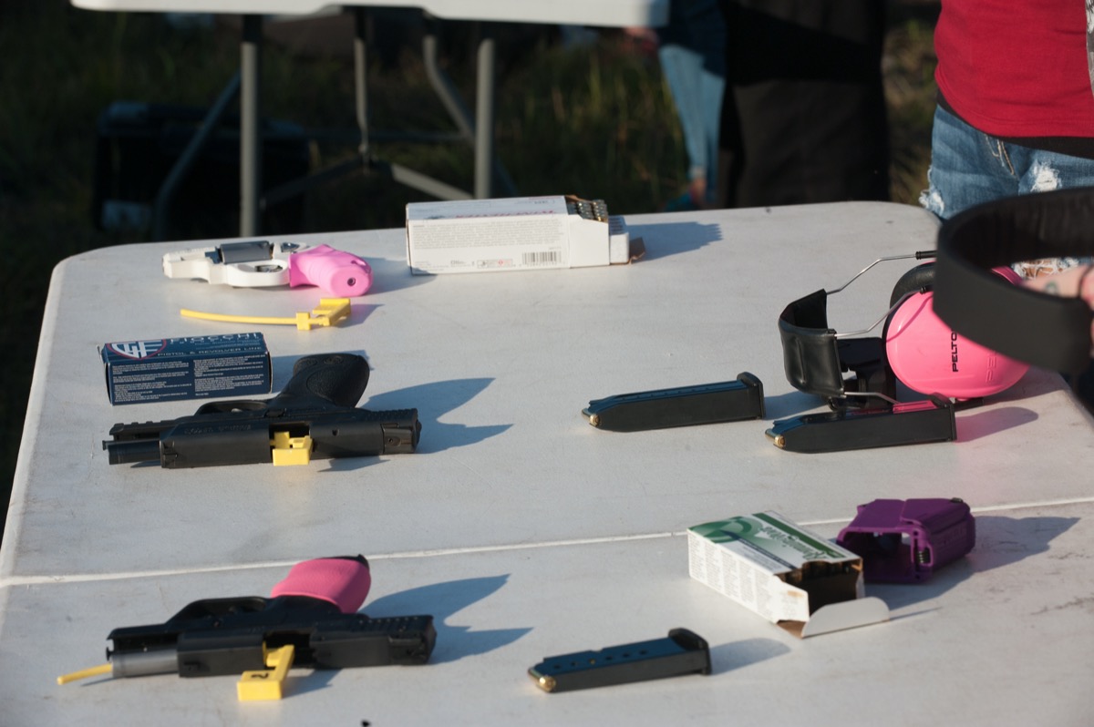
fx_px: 3644
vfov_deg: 11.4
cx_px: 547
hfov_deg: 17.1
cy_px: 364
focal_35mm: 120
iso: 500
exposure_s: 1/800
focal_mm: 120
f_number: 10
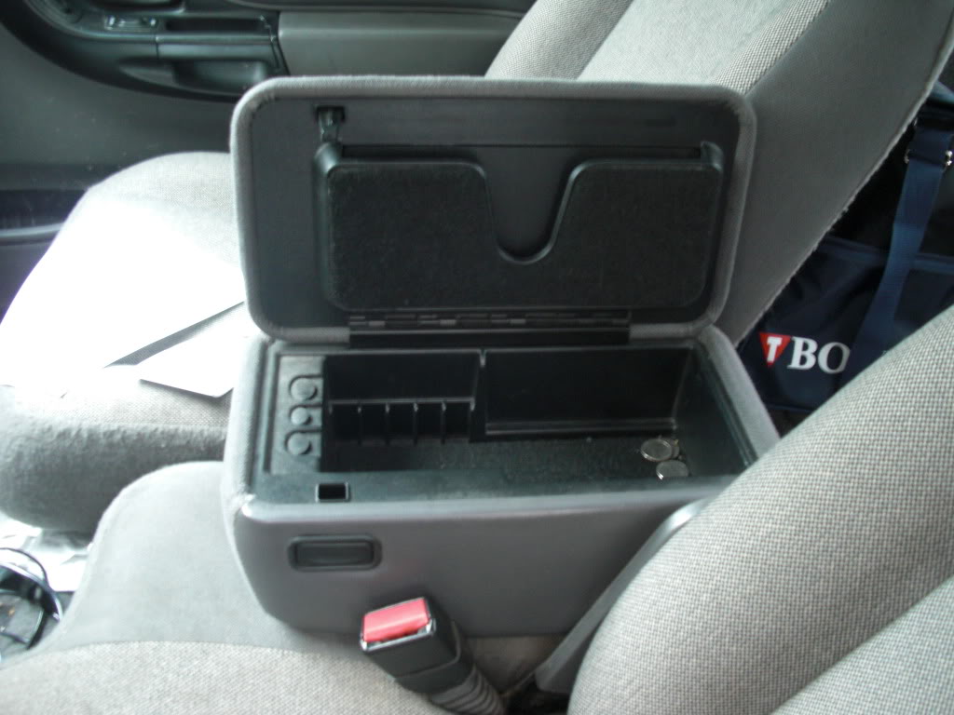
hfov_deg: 51.4
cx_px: 477
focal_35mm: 36
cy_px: 358
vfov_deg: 39.7
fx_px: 992
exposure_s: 1/4
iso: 200
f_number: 2.8
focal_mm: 6.3
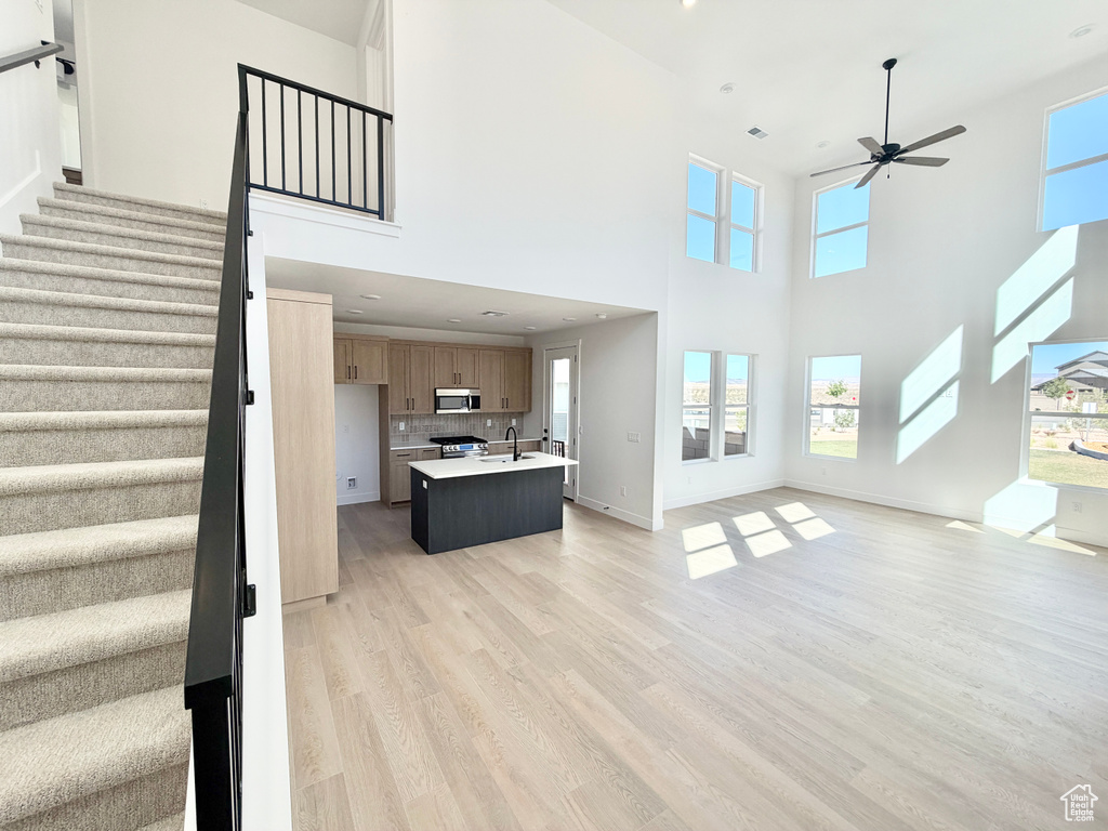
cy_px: 416
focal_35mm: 14
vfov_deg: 85.7
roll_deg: -0.3
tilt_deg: -3.0
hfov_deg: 102.1
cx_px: 554
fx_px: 448
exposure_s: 1/338
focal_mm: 2.22
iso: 50
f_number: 2.2
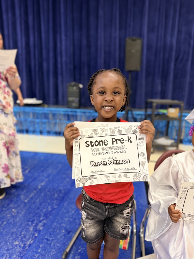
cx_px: 97
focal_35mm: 24
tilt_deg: -12.1
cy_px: 130
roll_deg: -2.3
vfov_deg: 71.6
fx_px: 179
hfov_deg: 56.8
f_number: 1.78
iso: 250
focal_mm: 6.76
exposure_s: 1/60
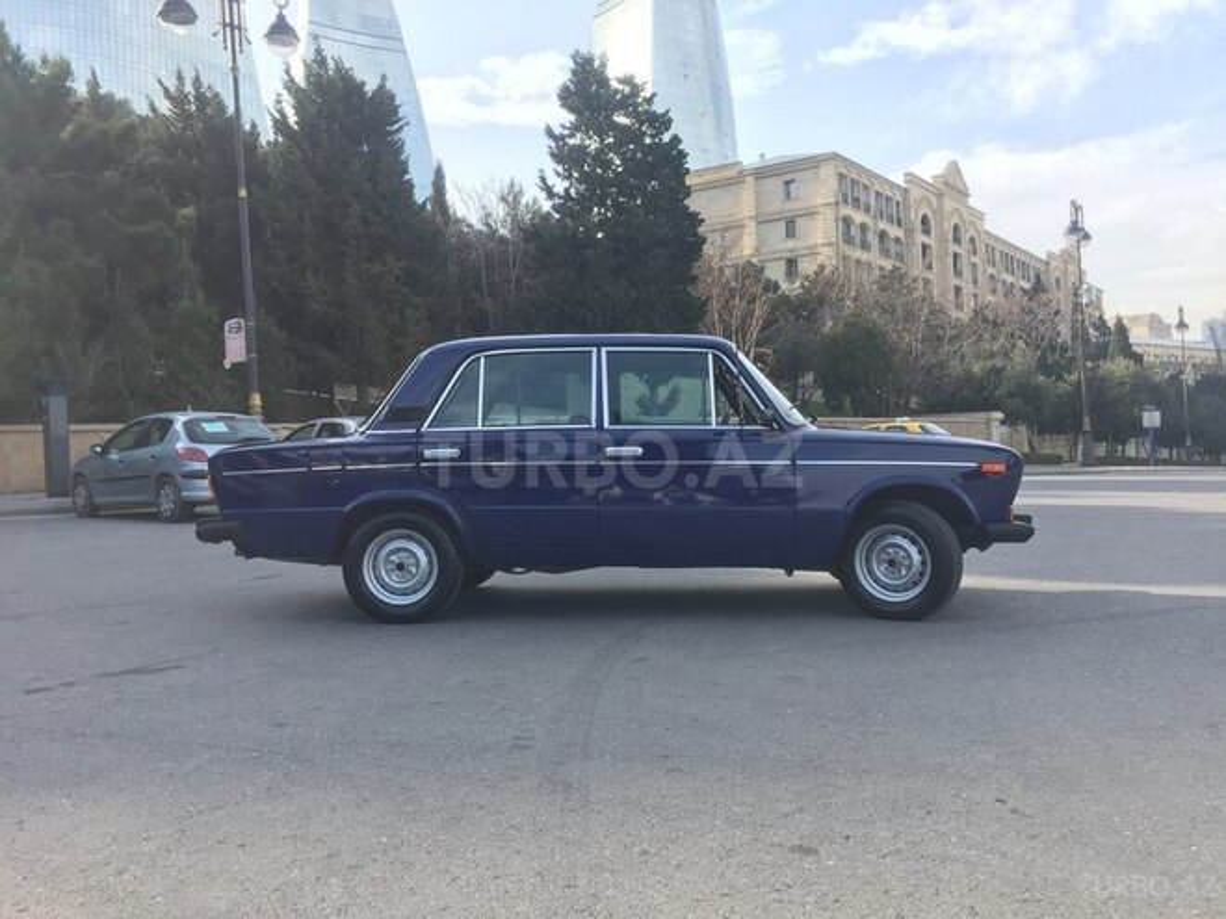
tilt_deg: -1.2
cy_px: 460
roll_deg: +1.7
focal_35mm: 29
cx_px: 613
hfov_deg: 61.7
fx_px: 1027
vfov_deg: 48.2
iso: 32
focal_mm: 4.15
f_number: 2.2
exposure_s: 1/599
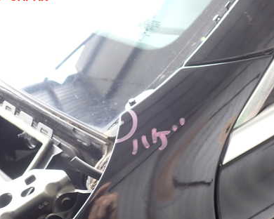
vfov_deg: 33.2
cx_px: 131
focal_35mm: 45
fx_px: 365
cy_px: 145
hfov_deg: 41.1
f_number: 2.3
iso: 200
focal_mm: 5.4
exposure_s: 1/40
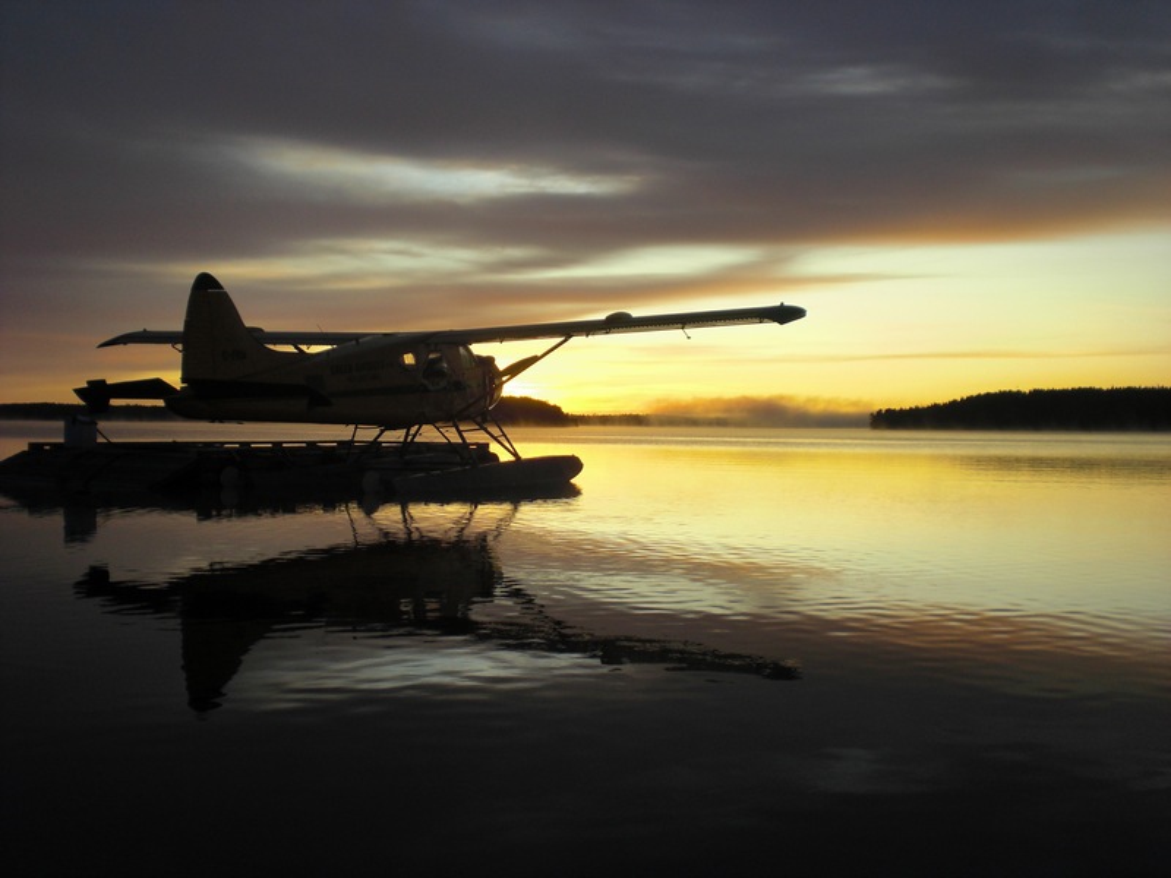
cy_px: 439
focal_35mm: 38
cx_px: 586
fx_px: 1285
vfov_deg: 37.7
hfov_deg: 49.0
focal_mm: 6.3
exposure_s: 1/200
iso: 64
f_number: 3.1
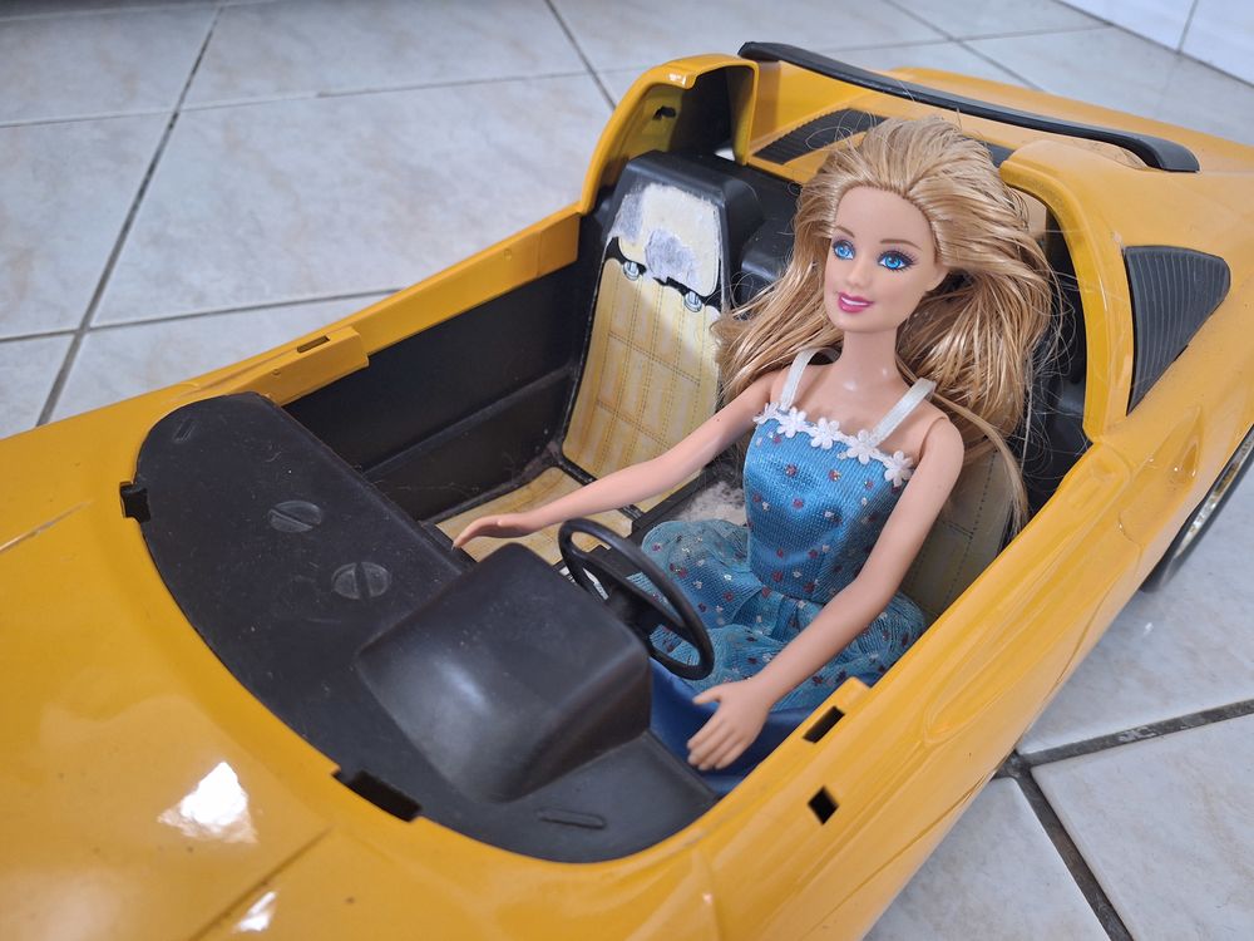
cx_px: 627
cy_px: 470
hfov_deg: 73.9
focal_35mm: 23
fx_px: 833
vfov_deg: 58.9
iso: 250
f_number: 1.8
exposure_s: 1/25
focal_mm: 5.54
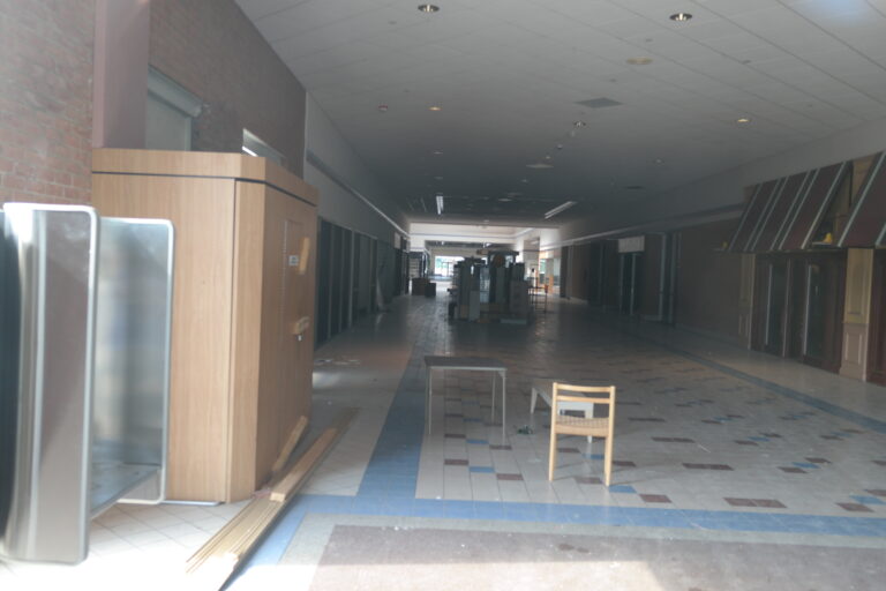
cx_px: 443
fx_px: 738
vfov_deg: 43.6
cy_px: 296
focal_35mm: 30
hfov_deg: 61.9
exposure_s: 1/50
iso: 200
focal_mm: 20
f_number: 3.5
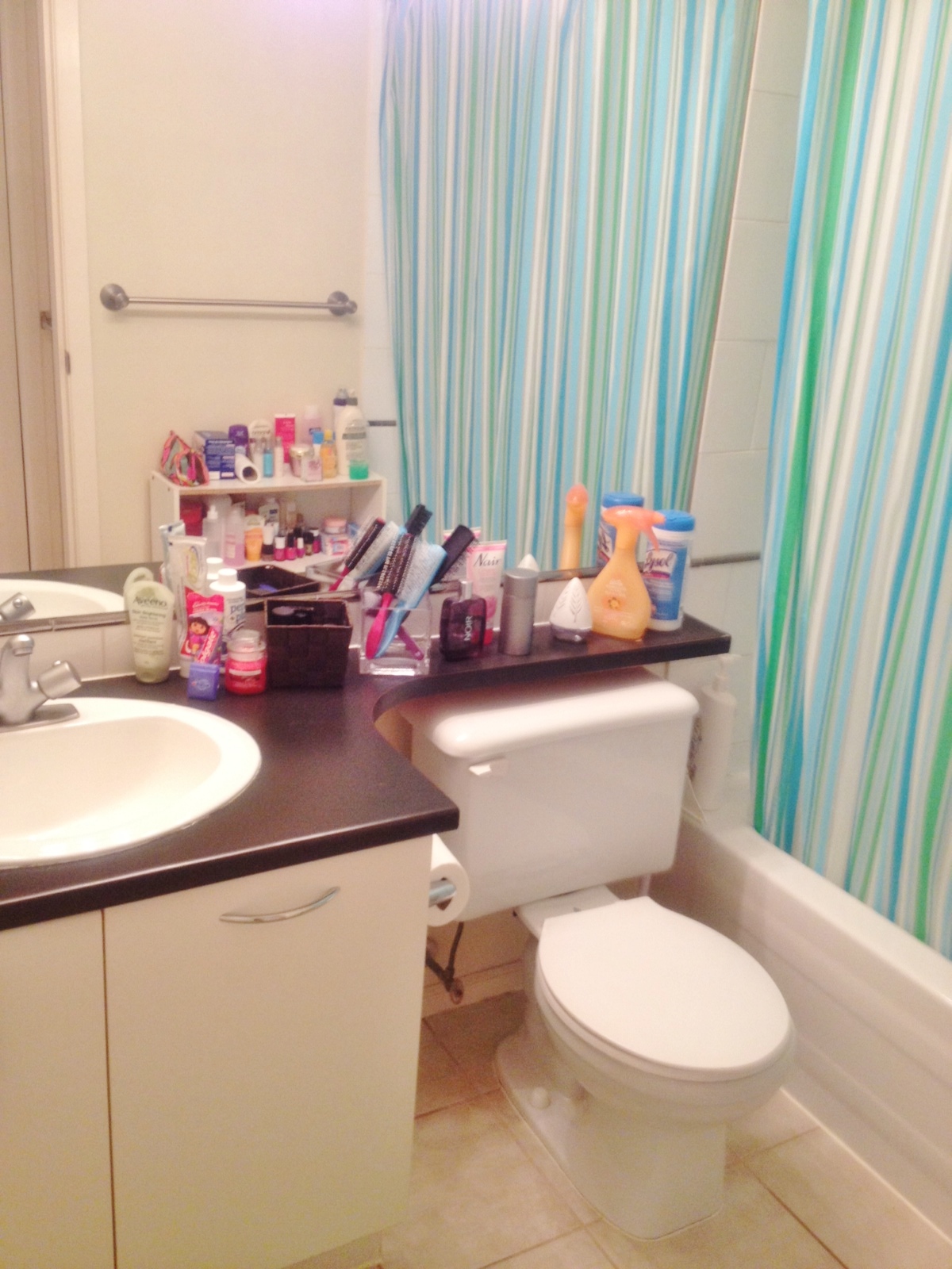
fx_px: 1283
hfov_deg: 40.7
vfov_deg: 52.6
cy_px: 634
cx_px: 476
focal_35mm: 35
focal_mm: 4.28
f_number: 2.4
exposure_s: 1/20
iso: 100
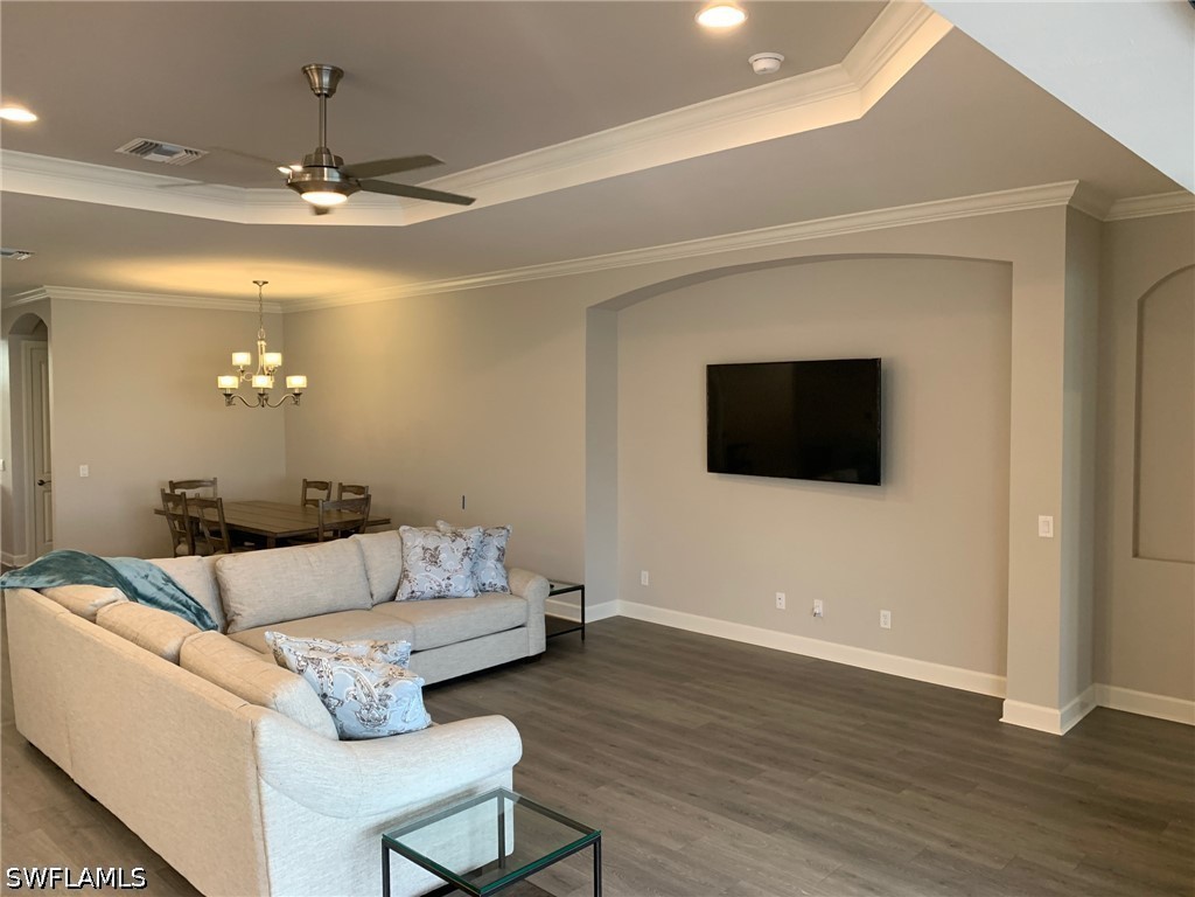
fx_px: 898
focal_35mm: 26
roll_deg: -0.5
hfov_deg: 67.3
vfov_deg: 53.1
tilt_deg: -2.3
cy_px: 448
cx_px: 598
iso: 200
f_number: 1.8
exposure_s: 1/60
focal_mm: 4.25
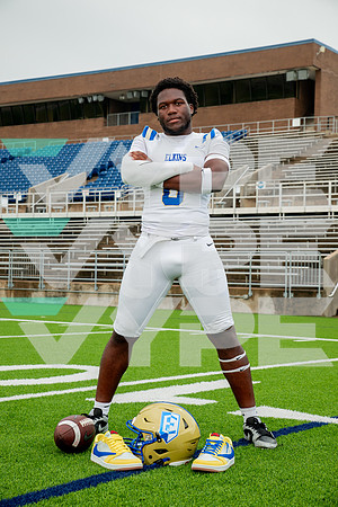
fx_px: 915
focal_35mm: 65
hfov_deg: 20.9
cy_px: 254
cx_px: 169
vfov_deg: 31.0
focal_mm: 65
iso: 200
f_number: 7.1
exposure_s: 1/320
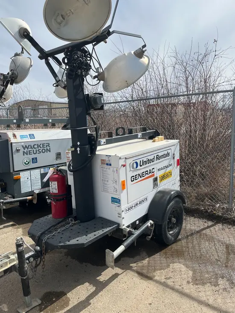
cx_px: 118
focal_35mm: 26
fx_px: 235
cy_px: 156
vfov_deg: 67.3
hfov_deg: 53.1
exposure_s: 1/4149
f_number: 1.6
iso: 50
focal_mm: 5.1
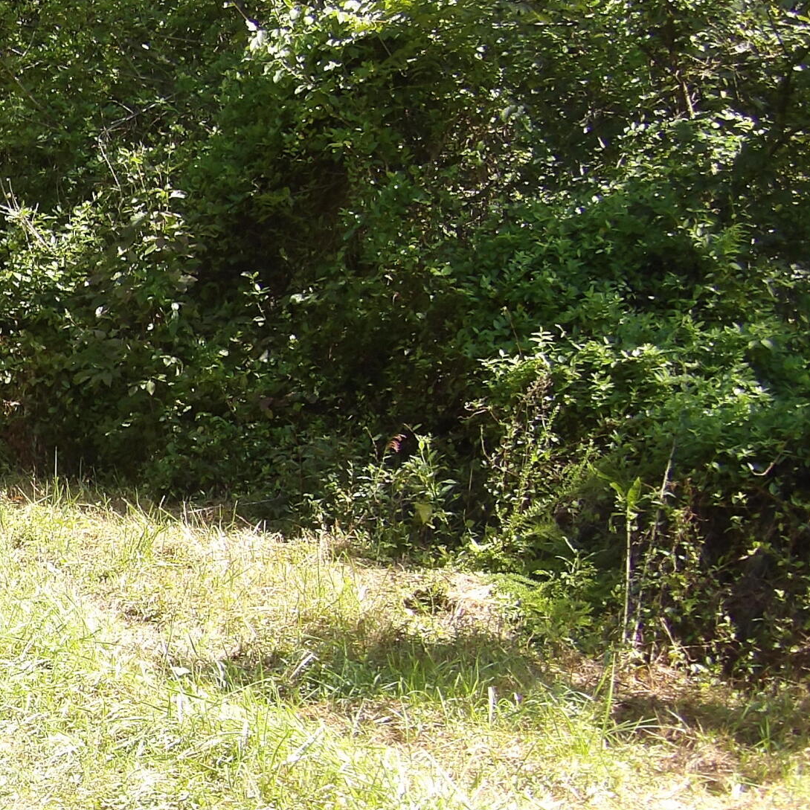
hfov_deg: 13.1
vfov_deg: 13.5
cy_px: 514
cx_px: -194
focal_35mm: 129
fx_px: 3415
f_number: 3.9
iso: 100
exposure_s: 1/154
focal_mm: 9.5
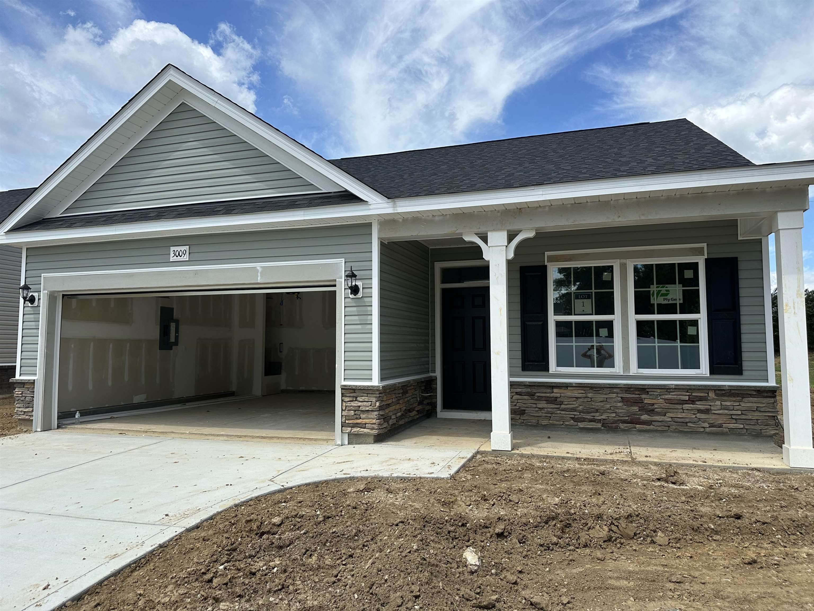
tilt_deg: +5.3
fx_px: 564
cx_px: 407
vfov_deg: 56.8
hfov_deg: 71.6
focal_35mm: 24
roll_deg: -0.6
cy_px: 306
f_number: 1.78
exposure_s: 1/3472
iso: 80
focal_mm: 6.86
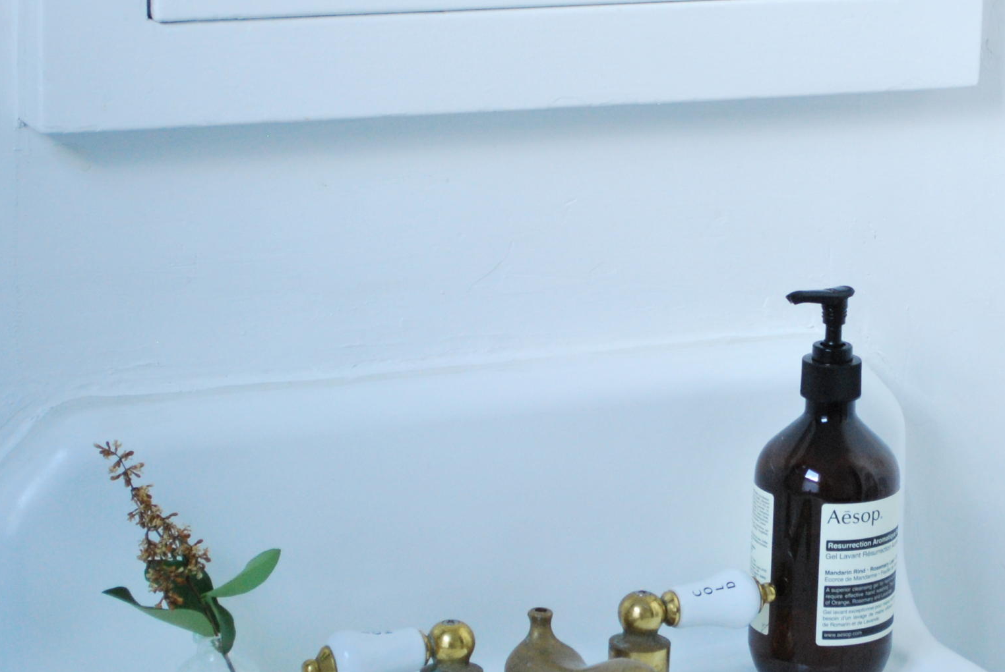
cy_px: 324
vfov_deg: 11.1
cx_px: 764
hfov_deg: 16.4
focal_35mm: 124
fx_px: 3466
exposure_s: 1/100
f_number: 5.3
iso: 800
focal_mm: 42
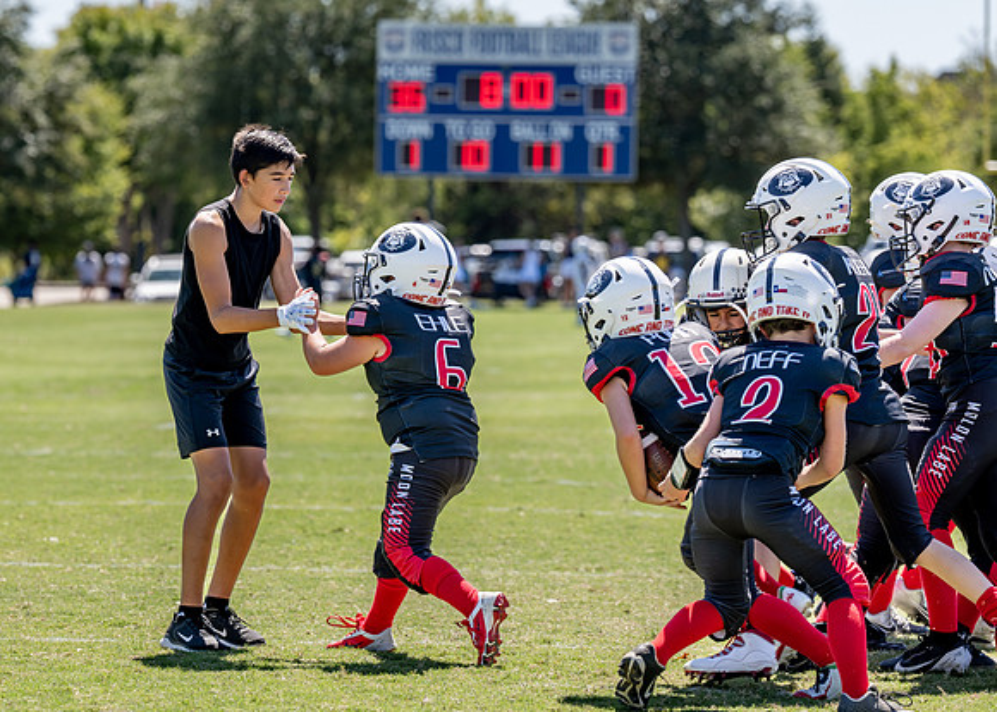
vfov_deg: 7.4
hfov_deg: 10.4
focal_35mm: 193
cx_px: 273
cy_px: 326
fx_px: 5470
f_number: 3.5
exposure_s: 1/800
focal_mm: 131
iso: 100
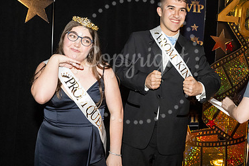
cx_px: 136
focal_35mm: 44
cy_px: 60
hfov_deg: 44.4
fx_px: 304
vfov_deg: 30.4
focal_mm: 28.5
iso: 6400
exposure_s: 1/125
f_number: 5.6
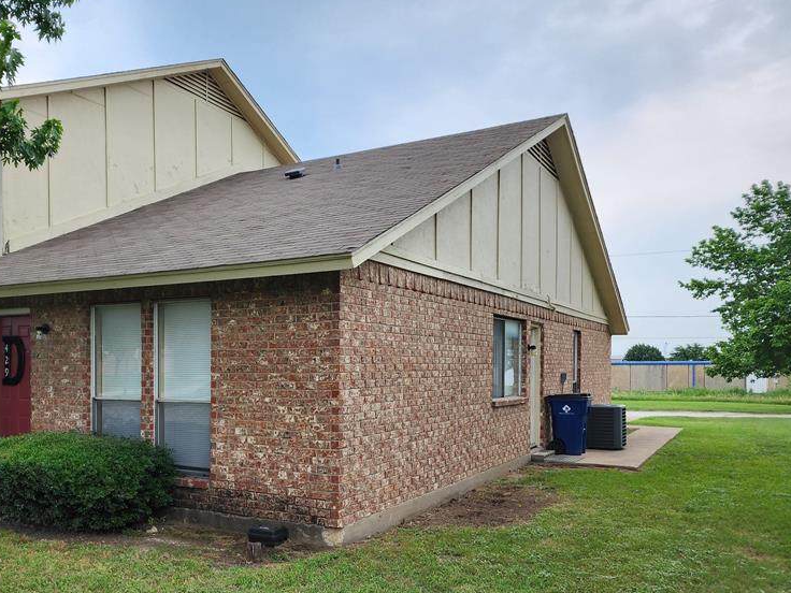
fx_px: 731
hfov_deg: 55.6
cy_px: 387
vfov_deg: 43.6
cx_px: 260
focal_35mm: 32
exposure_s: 1/180
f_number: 1.8
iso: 20
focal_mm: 6.4
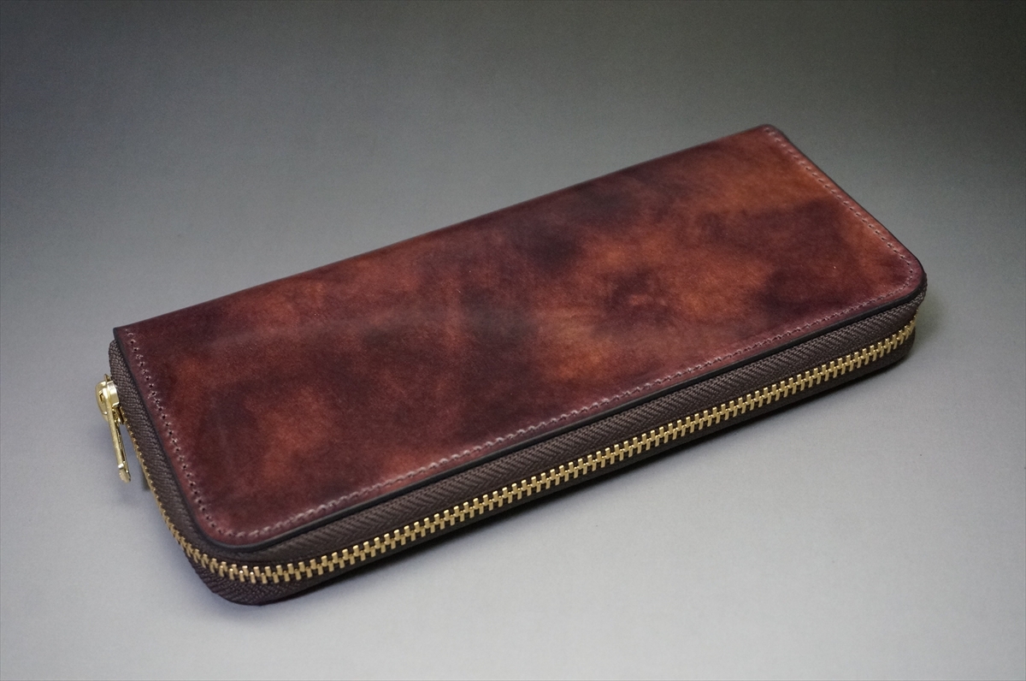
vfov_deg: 27.2
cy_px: 340
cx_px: 513
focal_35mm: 50
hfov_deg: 40.0
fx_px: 1408
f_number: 5
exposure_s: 1/160
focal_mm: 33
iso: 2500
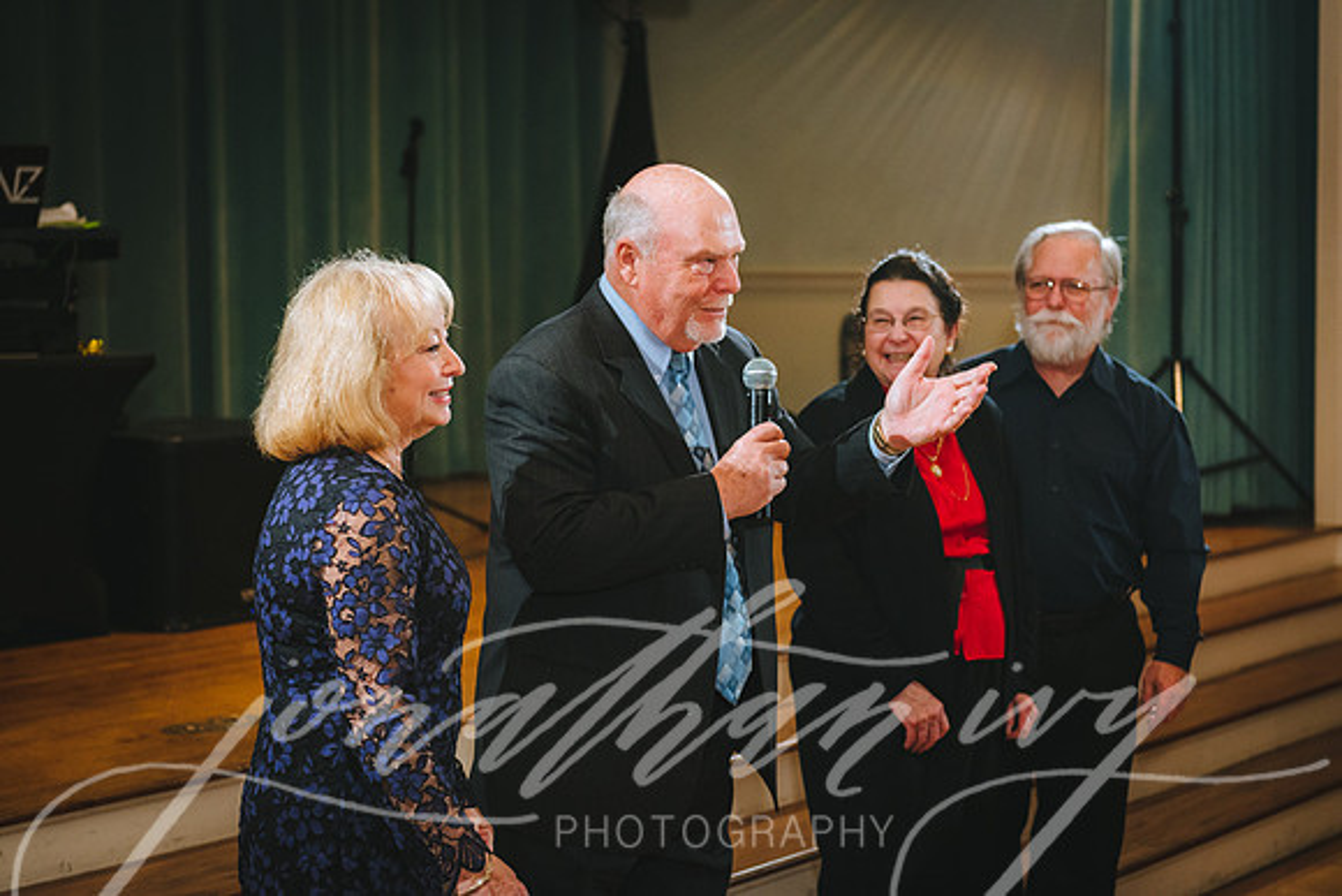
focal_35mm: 66
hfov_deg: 30.5
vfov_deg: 20.6
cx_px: 671
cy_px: 448
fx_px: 2461
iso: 1250
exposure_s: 1/160
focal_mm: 66
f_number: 3.5
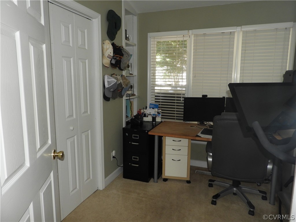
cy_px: 111
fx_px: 205
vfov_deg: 56.8
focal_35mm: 24
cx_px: 148
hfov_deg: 71.6
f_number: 3.3
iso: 200
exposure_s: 1/30
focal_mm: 4.3
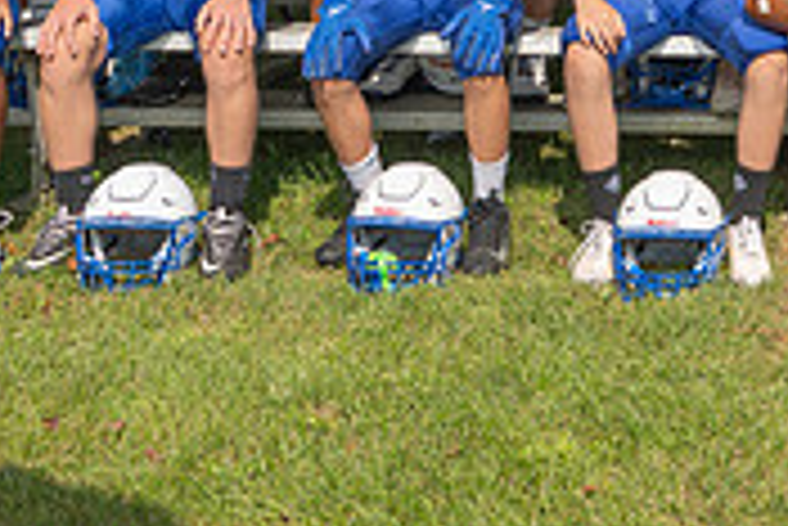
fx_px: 2037
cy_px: -335
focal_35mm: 93
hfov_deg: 21.1
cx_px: 793
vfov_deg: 13.6
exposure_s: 1/200
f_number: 10
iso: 100
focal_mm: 28
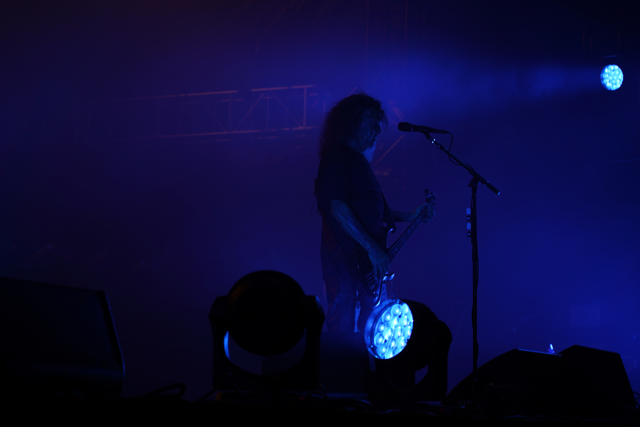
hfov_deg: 19.5
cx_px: 320
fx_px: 1867
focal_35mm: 105
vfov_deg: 13.0
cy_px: 214
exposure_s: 1/160
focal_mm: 105
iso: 100
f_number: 4.5
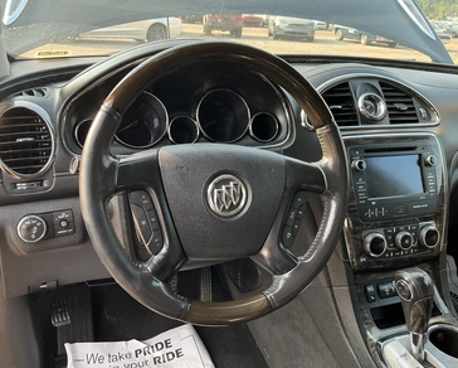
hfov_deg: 58.7
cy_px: 180
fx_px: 407
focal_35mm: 30
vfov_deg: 48.6
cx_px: 218
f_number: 1.8
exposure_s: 1/122
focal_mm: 3
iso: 50
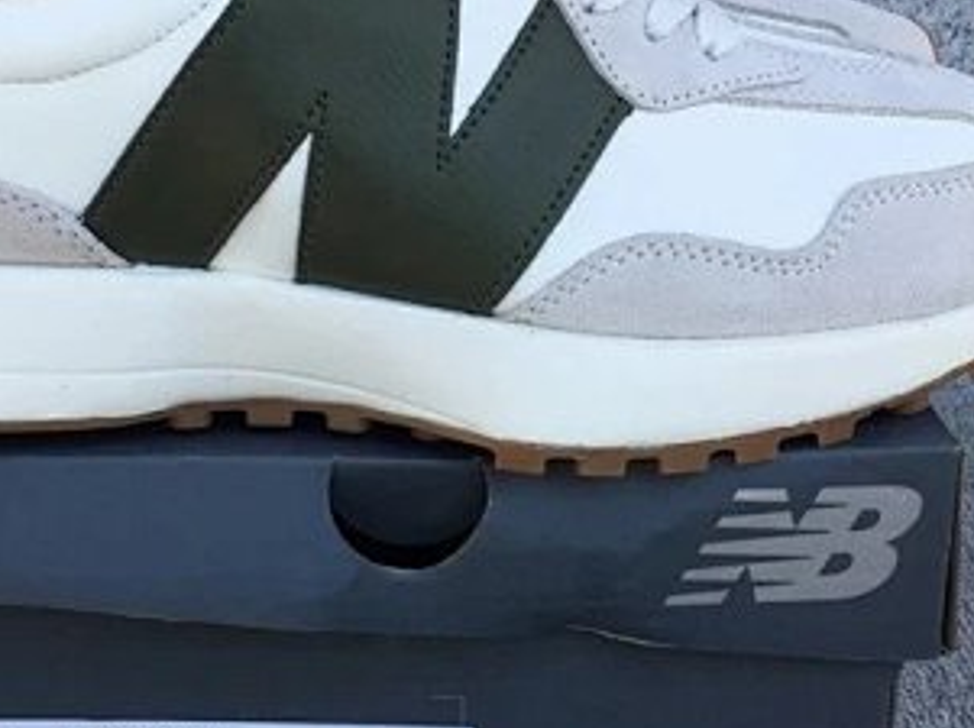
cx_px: 411
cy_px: 359
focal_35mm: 66
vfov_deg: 22.2
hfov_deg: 29.4
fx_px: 1855
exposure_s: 1/543
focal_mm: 3.3
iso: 25
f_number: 2.4
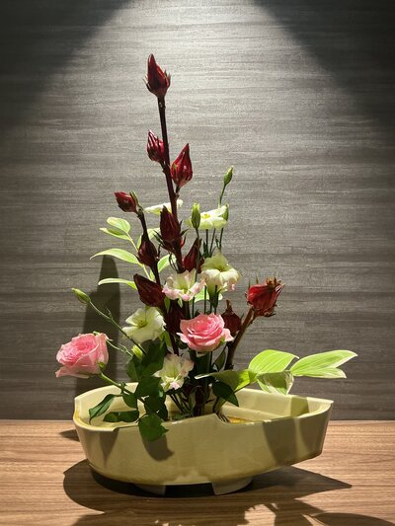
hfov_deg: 48.2
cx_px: 198
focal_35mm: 29
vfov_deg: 61.6
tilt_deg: +0.4
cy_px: 263
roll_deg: +0.7
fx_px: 441
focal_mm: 3
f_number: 1.8
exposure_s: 1/60
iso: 100
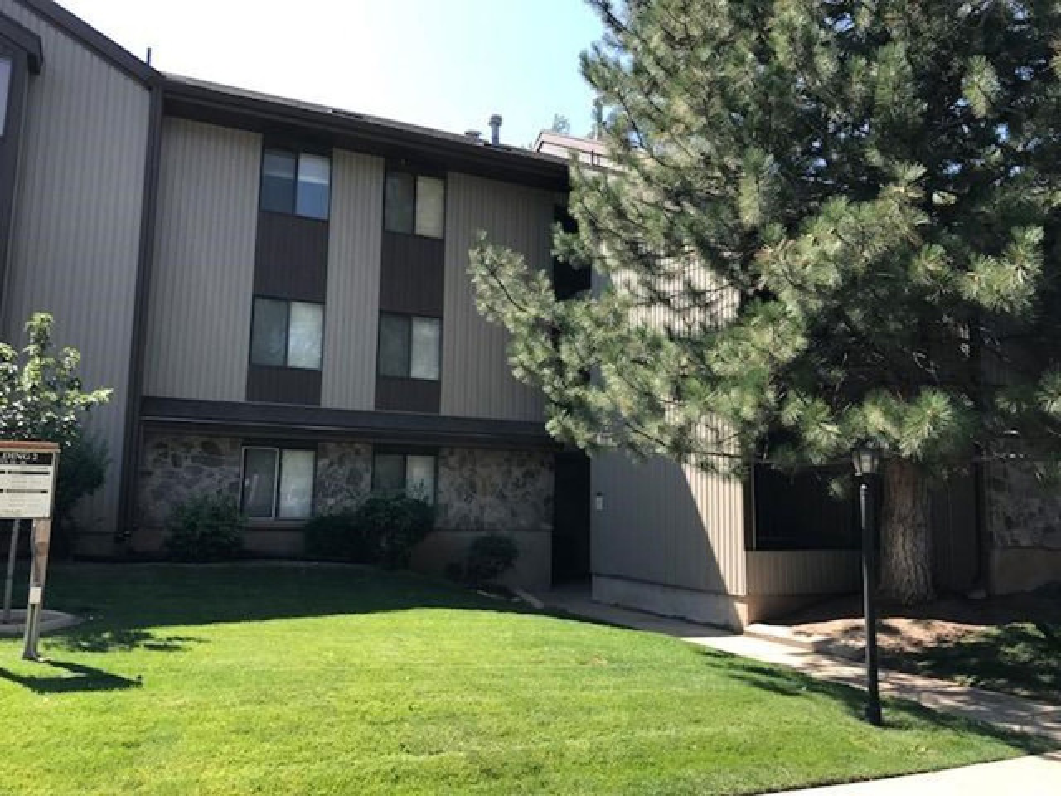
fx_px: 858
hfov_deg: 63.4
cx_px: 530
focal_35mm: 28
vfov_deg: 49.7
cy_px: 398
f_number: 1.8
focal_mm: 3.99
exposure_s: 1/731
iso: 20
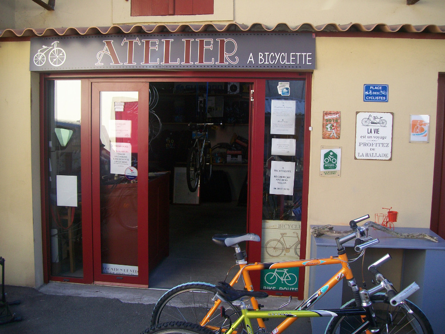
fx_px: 437
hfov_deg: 54.0
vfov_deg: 41.8
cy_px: 167
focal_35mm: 34
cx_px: 222
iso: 64
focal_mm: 6.1
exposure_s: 1/80
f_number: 2.7
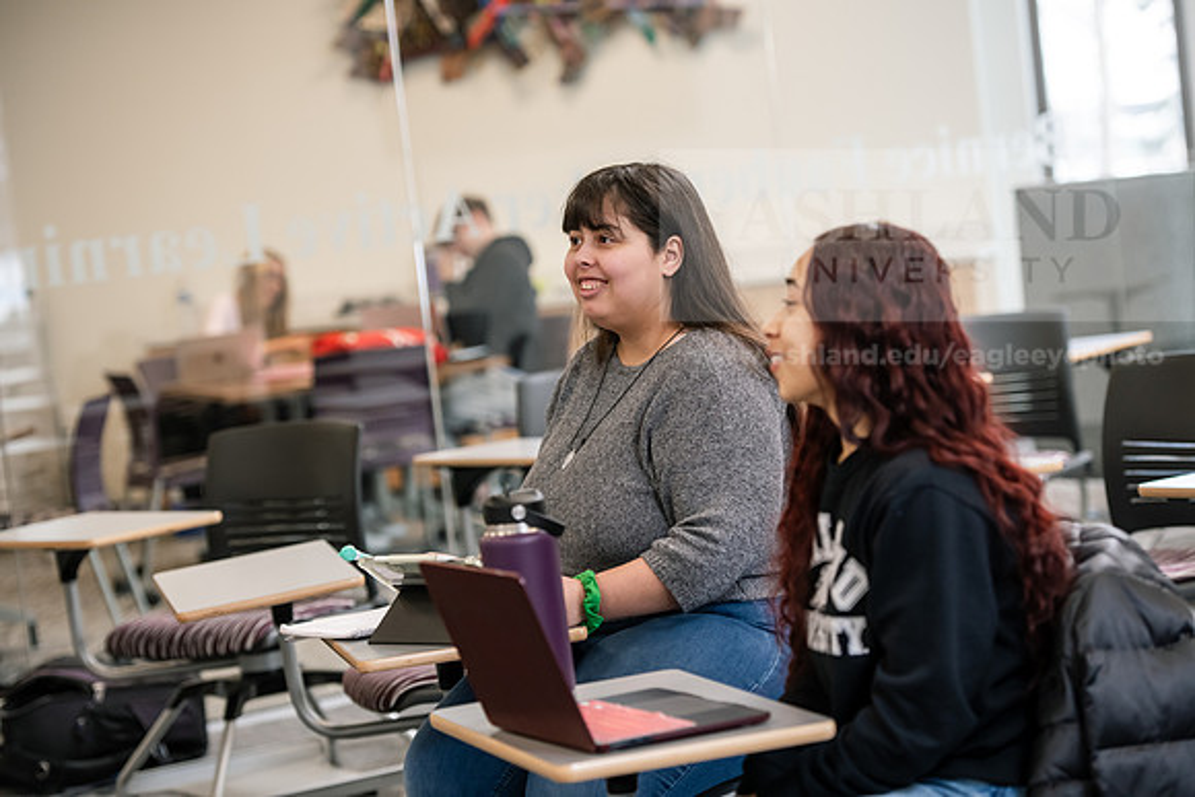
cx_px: 598
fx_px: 3486
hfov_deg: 19.5
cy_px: 398
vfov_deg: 13.0
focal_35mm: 105
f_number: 3.5
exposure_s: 1/200
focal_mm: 105
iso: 1000
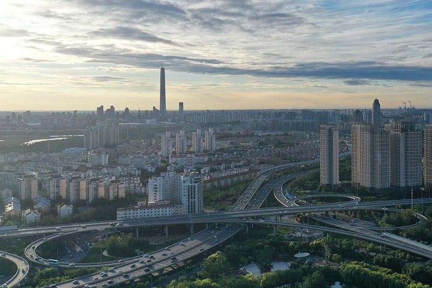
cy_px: 108
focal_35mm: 42
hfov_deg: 45.7
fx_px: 504
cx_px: 289
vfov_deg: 31.7
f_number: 4
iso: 100
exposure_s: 1/1250
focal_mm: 10.26
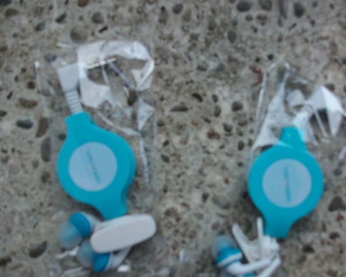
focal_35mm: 39
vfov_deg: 38.2
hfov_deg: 46.5
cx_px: 211
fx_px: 399
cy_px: 156
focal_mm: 5.7
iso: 80
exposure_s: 1/348
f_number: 2.9
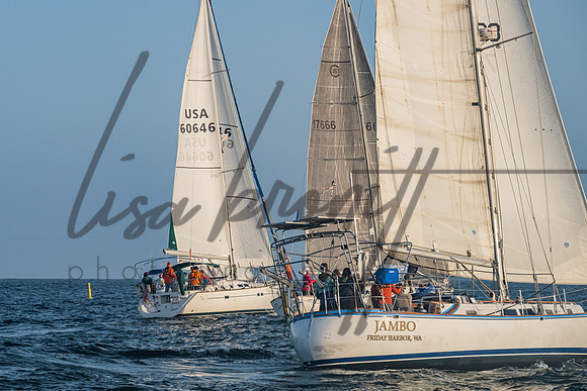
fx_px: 2518
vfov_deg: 8.9
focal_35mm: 154
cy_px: 177
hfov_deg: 13.3
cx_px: 266
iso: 400
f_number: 6.3
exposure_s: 1/1250
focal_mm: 125
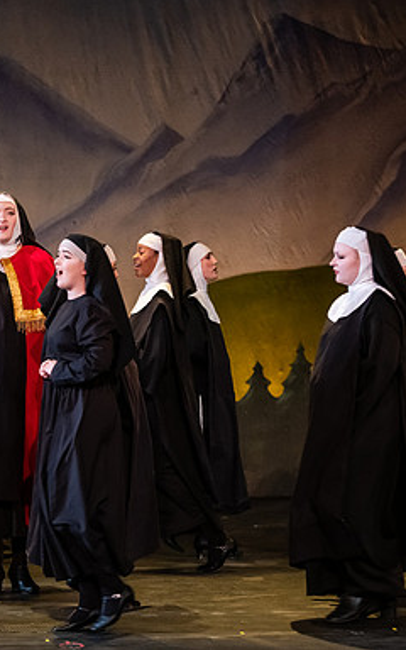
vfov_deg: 13.6
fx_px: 2726
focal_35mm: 154
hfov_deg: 8.5
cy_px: 324
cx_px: 20
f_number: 3.2
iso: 4000
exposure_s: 1/200
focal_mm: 100
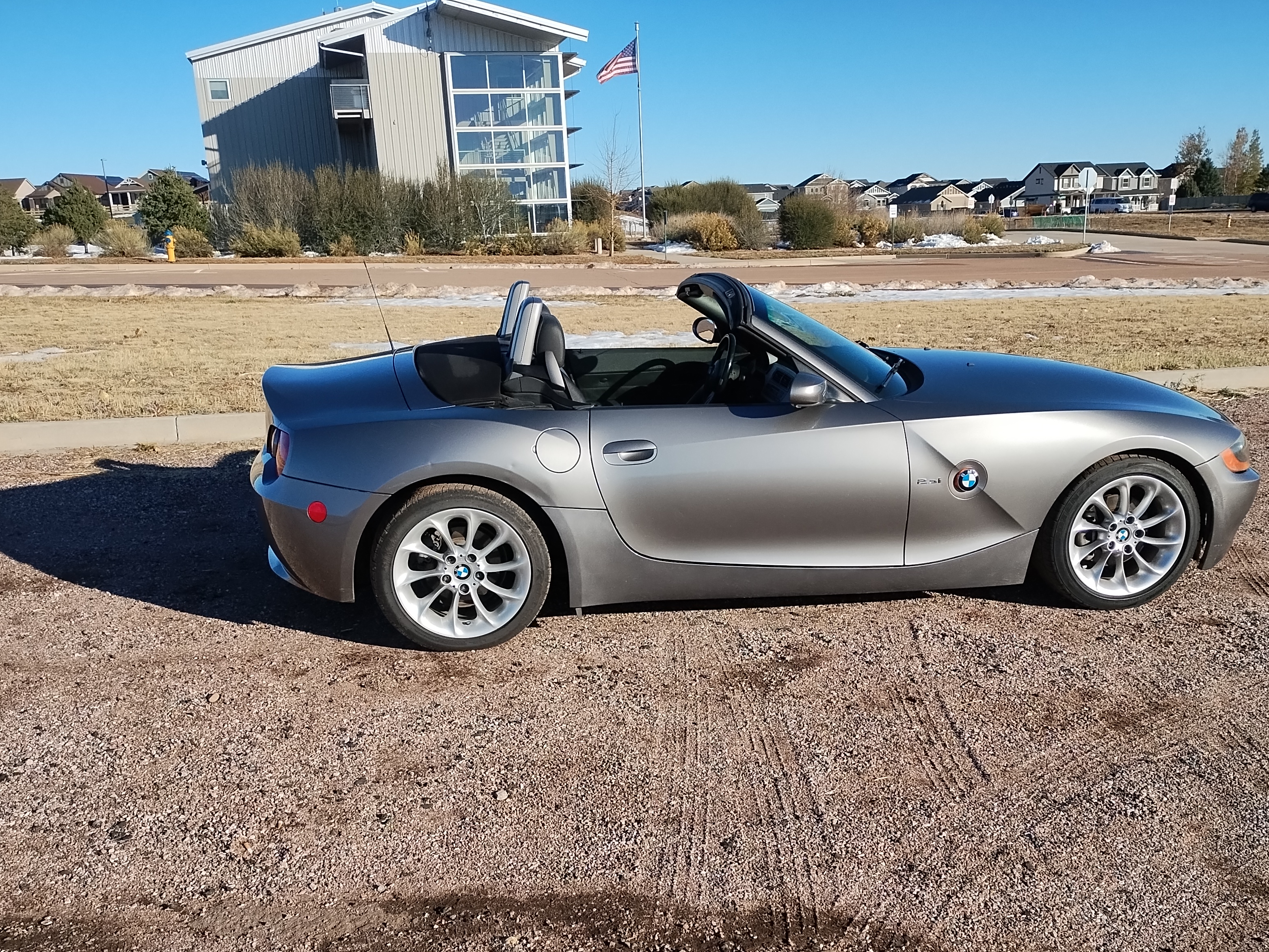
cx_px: 666
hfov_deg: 56.8
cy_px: 597
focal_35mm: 32
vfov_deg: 43.8
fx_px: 1173
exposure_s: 1/5374
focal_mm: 4.71
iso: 104
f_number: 1.7
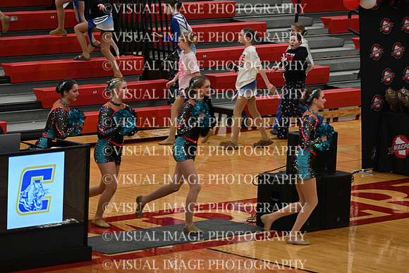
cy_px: 136
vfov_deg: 6.9
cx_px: 204
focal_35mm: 200
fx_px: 2273
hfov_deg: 10.3
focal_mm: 200
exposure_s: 1/400
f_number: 4
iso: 4000
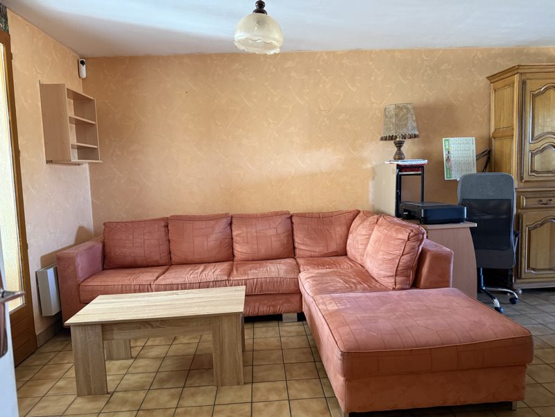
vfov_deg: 56.8
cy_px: 208
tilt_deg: -4.7
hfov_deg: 71.6
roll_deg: +1.9
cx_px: 278
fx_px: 385
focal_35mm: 24
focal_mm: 6.76
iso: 400
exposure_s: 1/60
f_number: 1.78
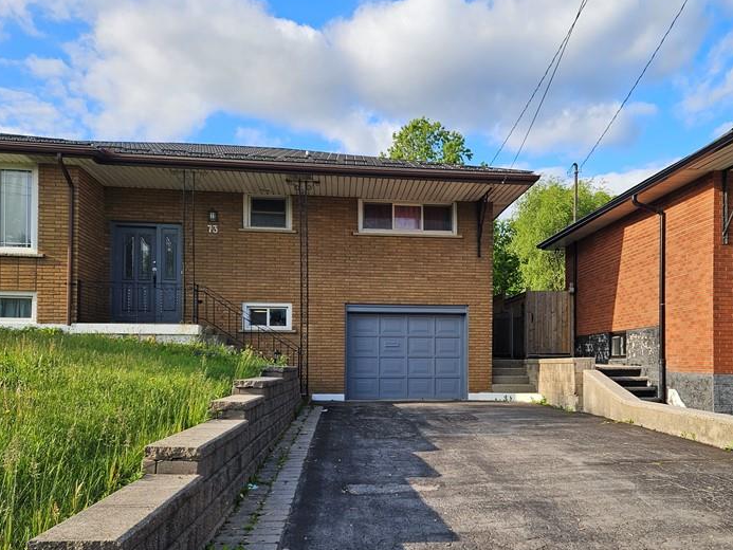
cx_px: 460
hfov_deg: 53.3
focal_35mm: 34
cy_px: 338
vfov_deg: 41.5
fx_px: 720
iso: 25
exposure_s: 1/823
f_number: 1.8
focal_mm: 5.4
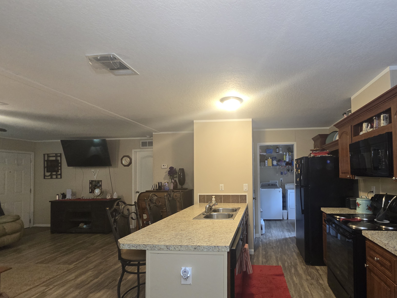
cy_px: 166
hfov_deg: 92.9
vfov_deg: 77.8
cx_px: 244
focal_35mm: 16
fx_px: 184
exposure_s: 1/60
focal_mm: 2.2
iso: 500
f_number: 2.2
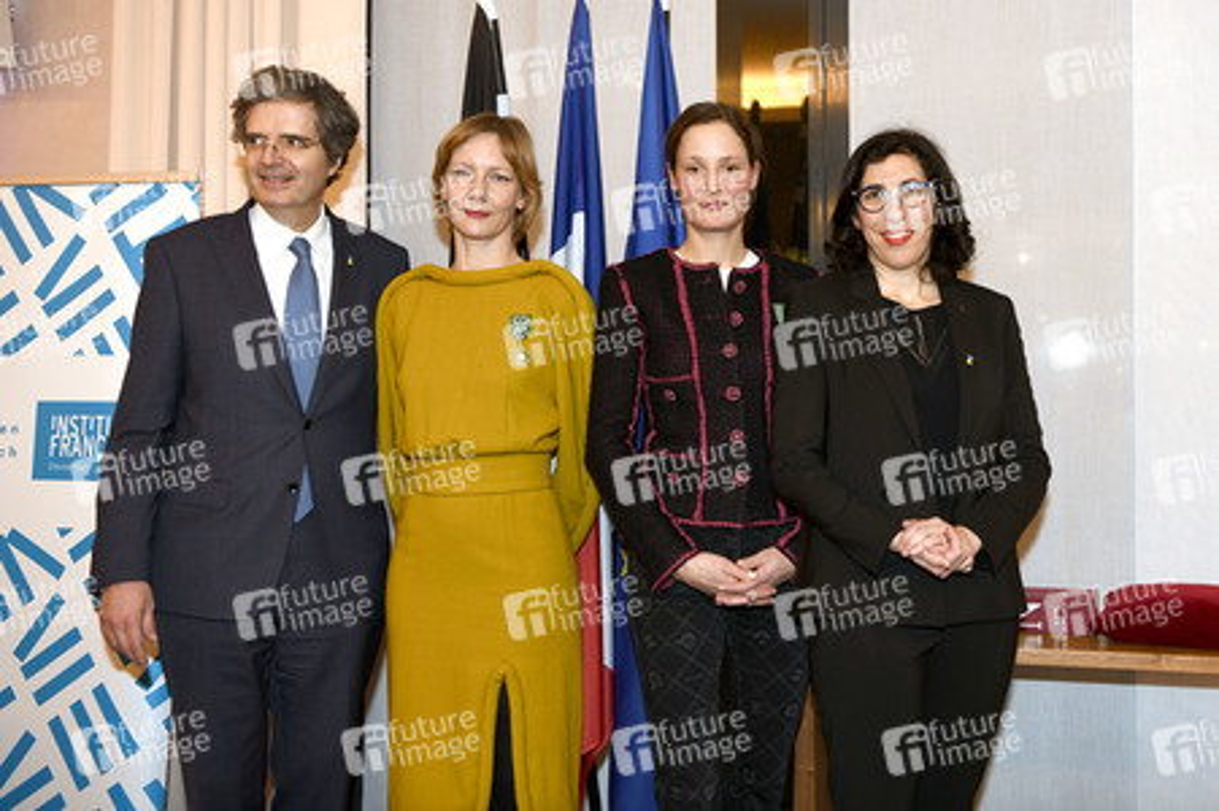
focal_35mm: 35
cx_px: 610
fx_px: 1184
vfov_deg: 37.8
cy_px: 406
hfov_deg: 54.5
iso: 1250
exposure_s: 1/100
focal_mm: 35
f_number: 3.5
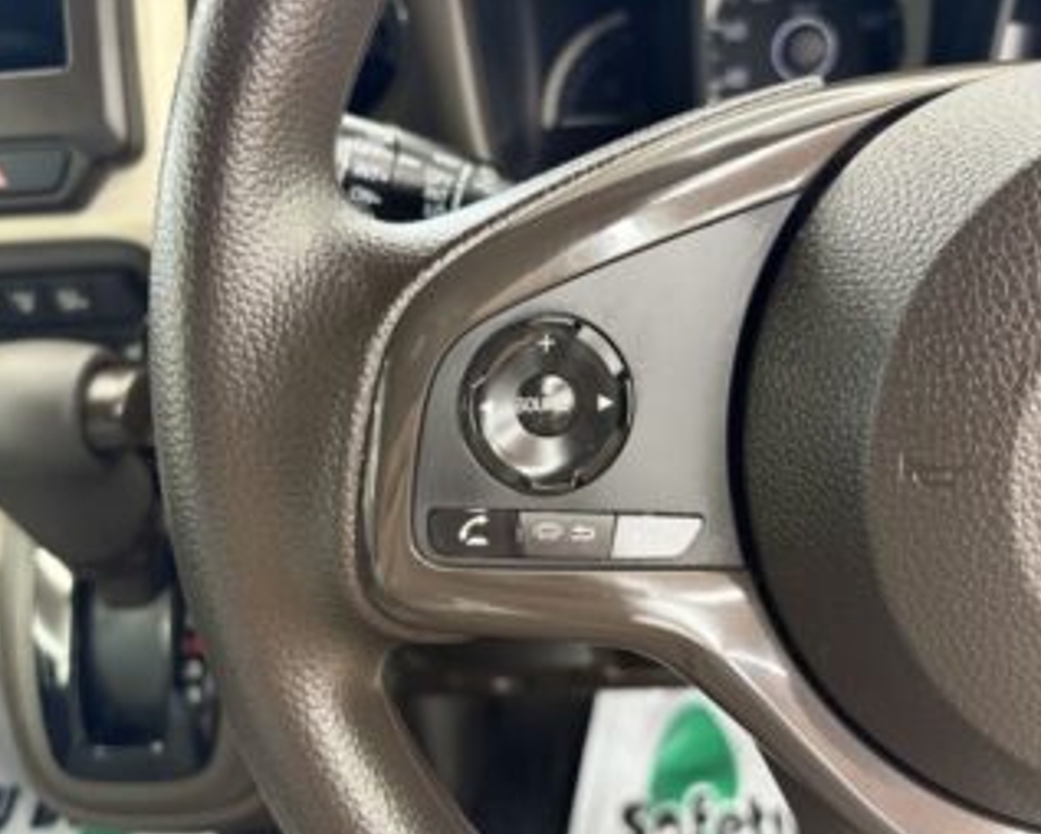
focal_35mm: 28
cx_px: 539
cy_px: 425
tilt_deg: -36.1
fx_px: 863
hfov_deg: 62.2
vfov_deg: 51.6
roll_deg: +6.0
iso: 500
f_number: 1.6
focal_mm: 5.96
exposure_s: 1/50
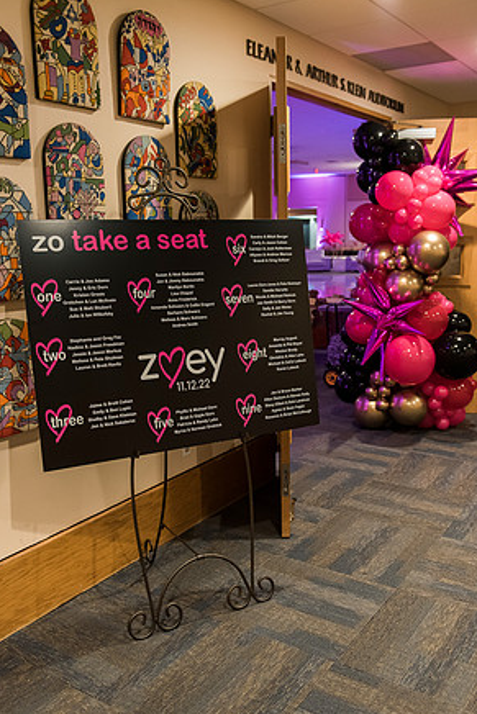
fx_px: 655
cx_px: 239
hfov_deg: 40.0
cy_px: 364
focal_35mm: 33
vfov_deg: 57.2
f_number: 3.2
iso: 2500
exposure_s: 1/80
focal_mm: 32
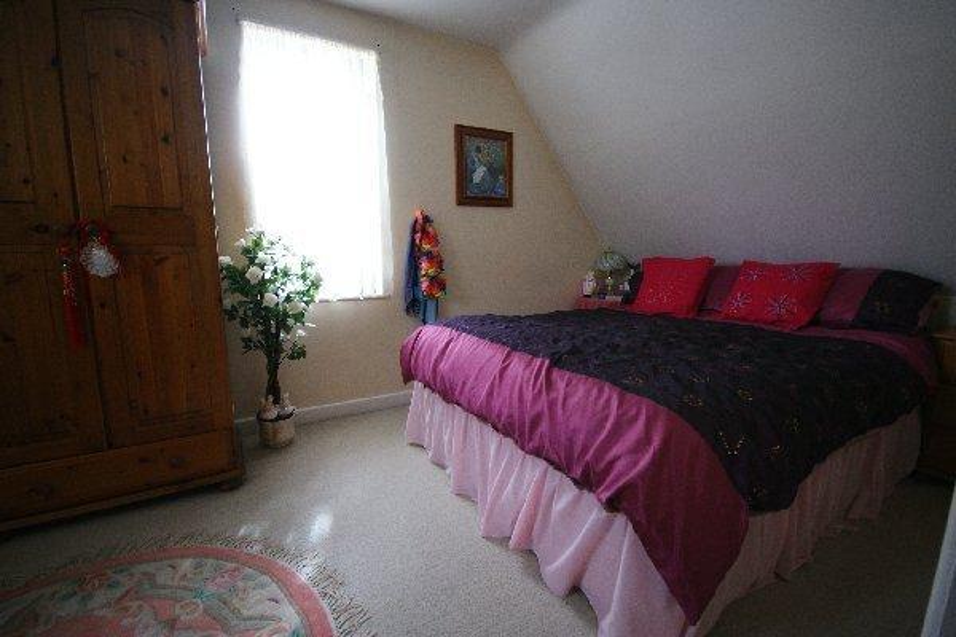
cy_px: 318
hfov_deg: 100.4
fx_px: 398
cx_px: 478
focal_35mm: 15
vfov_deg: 77.3
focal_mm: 10
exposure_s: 1/20
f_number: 4
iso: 400
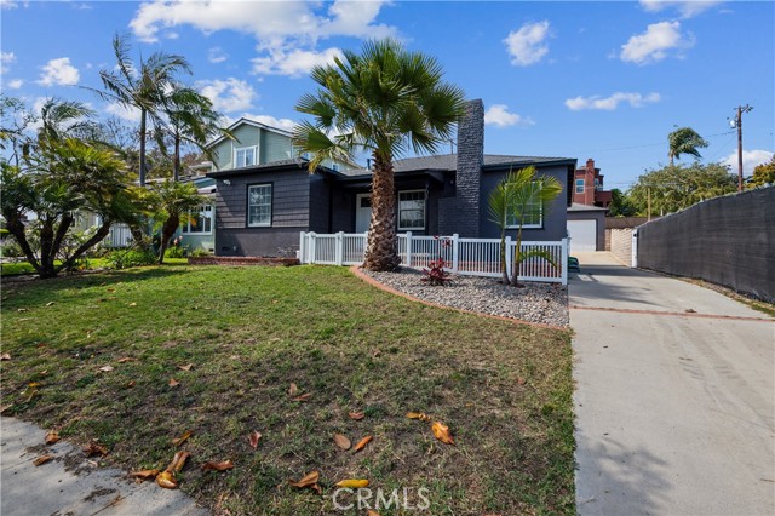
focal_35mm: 16
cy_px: 258
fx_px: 344
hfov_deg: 96.8
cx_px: 388
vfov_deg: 73.7
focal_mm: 16
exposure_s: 1/200
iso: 125
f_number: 11
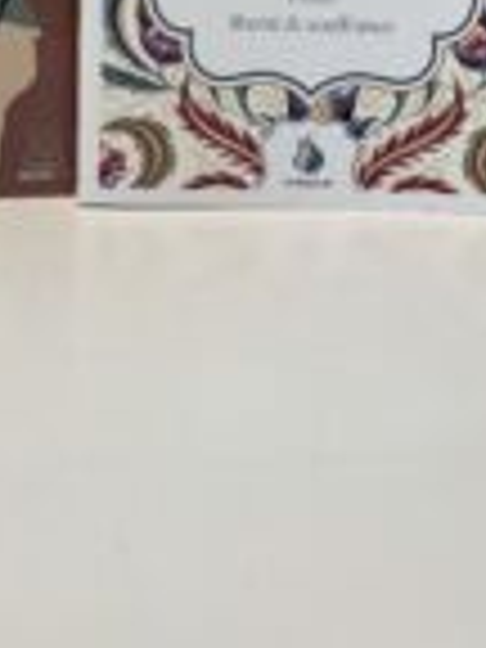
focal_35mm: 72
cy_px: -166
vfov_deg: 24.1
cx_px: -22
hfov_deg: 19.7
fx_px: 1348
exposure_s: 1/100
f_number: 1.6
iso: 40
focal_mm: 5.96
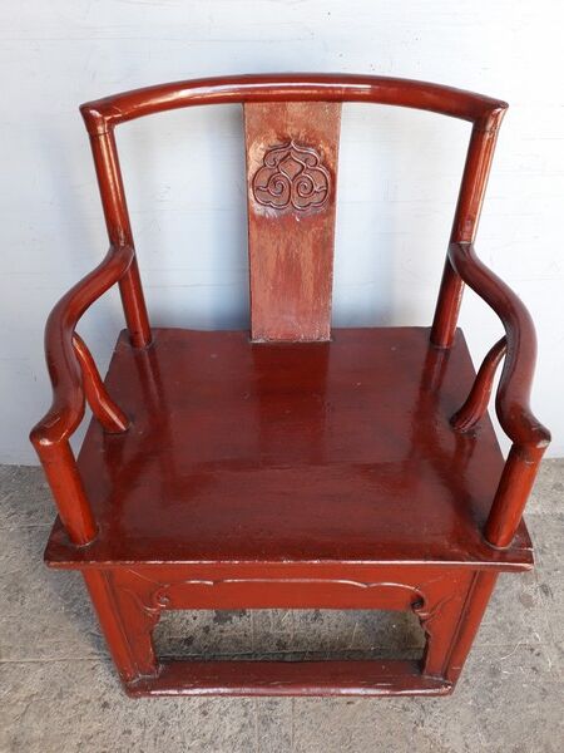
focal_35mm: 27
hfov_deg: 51.4
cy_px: 376
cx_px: 282
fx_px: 587
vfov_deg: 65.3
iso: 50
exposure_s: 1/50
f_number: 1.9
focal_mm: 3.6
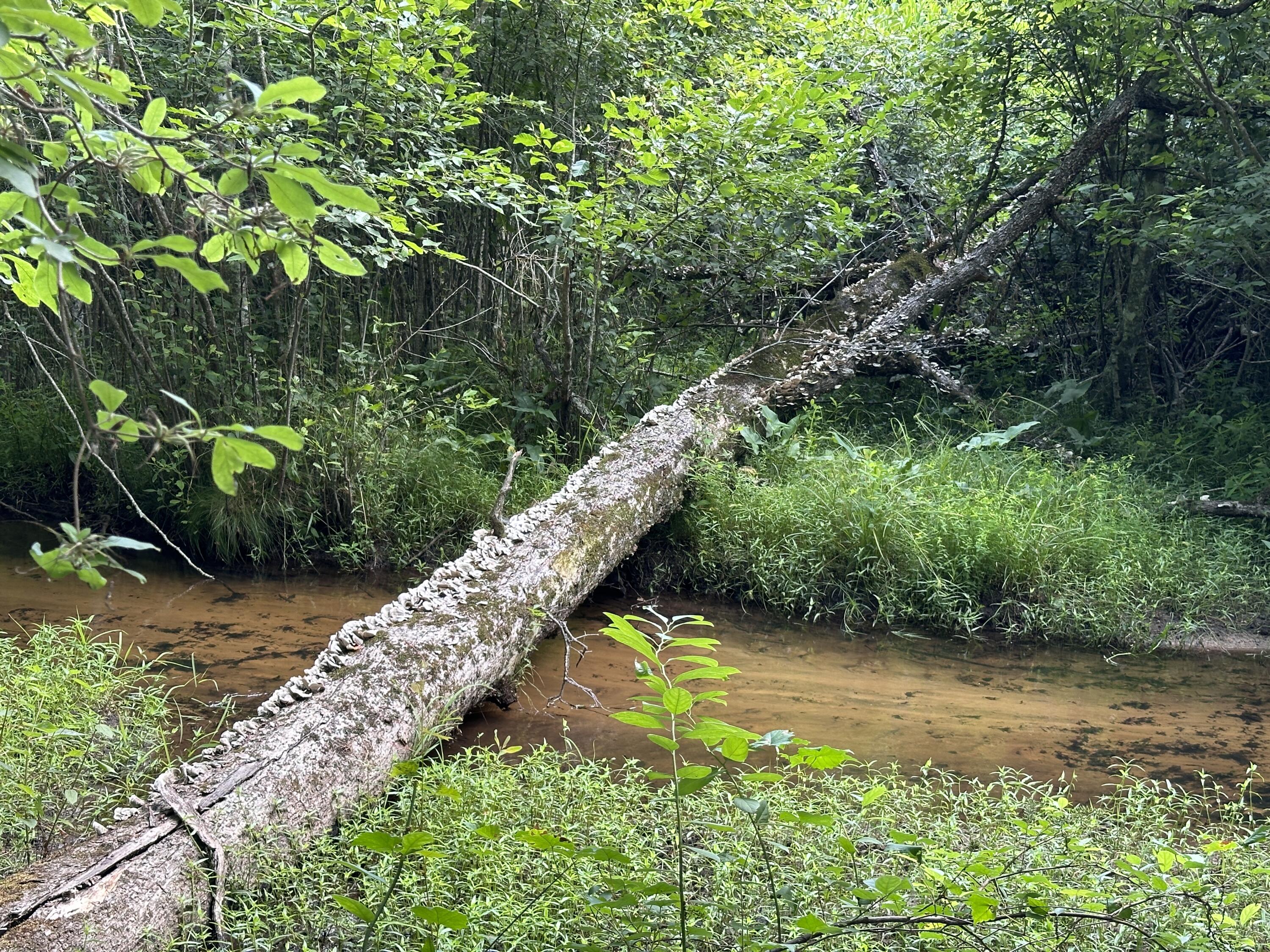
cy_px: 476
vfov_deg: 30.3
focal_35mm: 48
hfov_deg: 39.7
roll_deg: -0.5
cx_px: 635
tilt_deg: -10.5
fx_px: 1761
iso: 80
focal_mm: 6.86
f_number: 1.78
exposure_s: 1/106
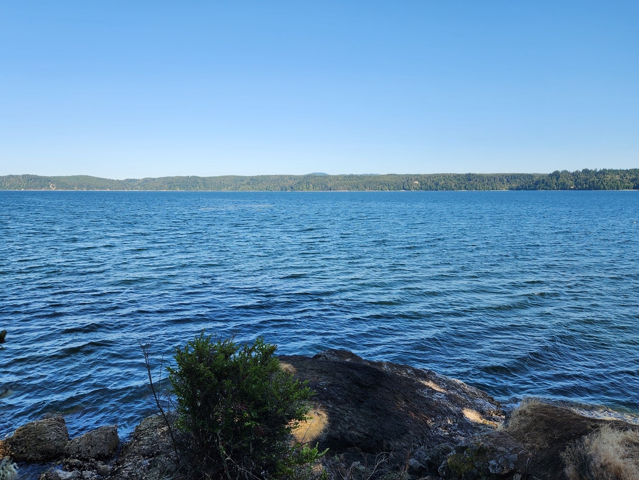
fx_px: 480
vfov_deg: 53.1
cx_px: 296
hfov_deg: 67.2
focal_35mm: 26
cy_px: 243
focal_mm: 5.4
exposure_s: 1/1008
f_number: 1.8
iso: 20
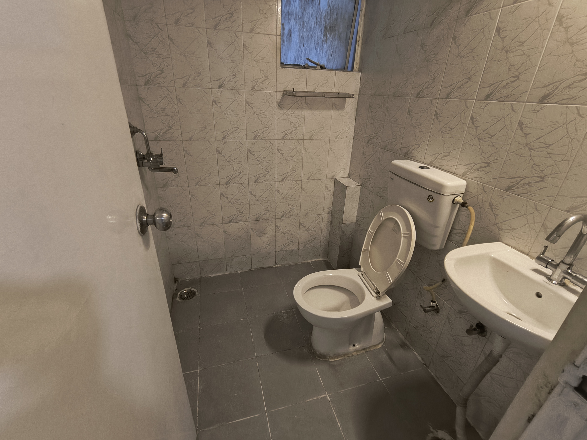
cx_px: 294
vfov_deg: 94.5
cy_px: 220
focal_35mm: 12
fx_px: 203
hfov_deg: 110.5
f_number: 2.2
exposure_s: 1/25
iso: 843
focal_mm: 2.13
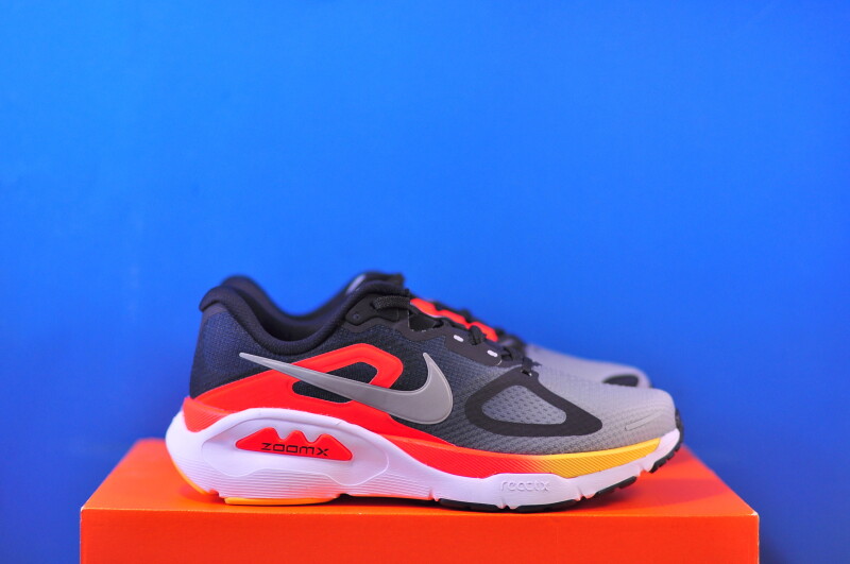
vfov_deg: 18.1
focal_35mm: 75
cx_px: 425
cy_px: 282
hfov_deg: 27.0
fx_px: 1768
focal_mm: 50
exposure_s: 1/320
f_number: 2
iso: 250
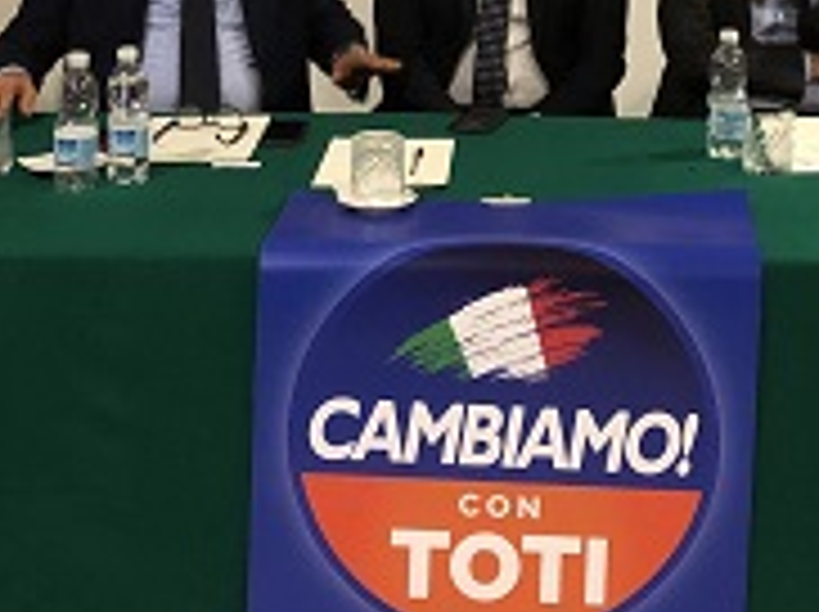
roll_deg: -0.9
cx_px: 513
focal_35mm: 77
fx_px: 1819
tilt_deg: -6.6
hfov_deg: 25.3
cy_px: -133
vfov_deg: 18.1
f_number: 1.8
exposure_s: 1/5
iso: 80
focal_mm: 3.99
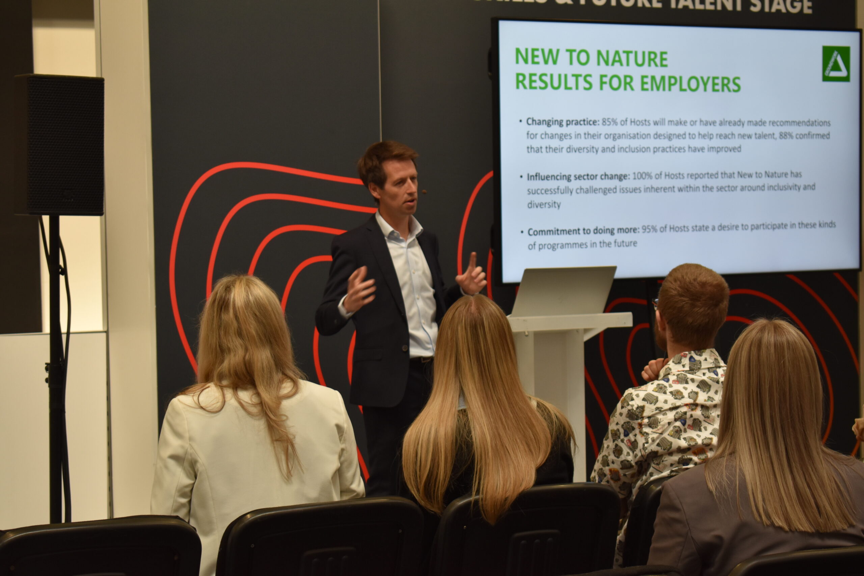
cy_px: 288
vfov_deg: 16.6
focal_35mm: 82
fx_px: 1980
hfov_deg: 24.6
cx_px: 432
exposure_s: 1/60
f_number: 5.6
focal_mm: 55
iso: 500
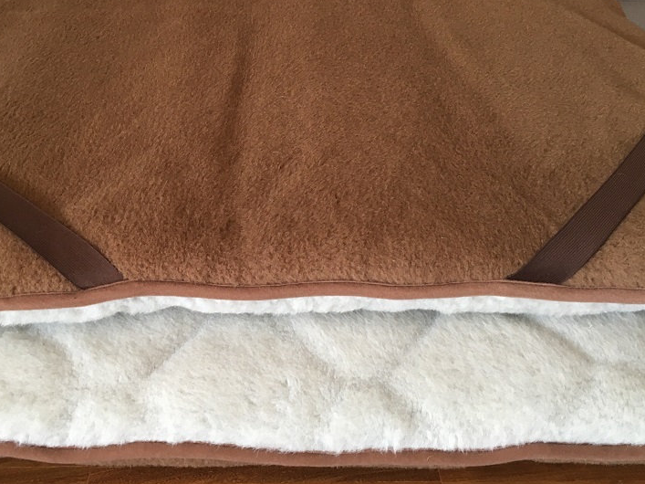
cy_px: 216
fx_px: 764
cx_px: 270
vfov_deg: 35.1
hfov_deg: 45.6
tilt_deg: -33.2
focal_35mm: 41
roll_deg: +0.8
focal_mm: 4.15
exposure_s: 1/33
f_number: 2.2
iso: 80
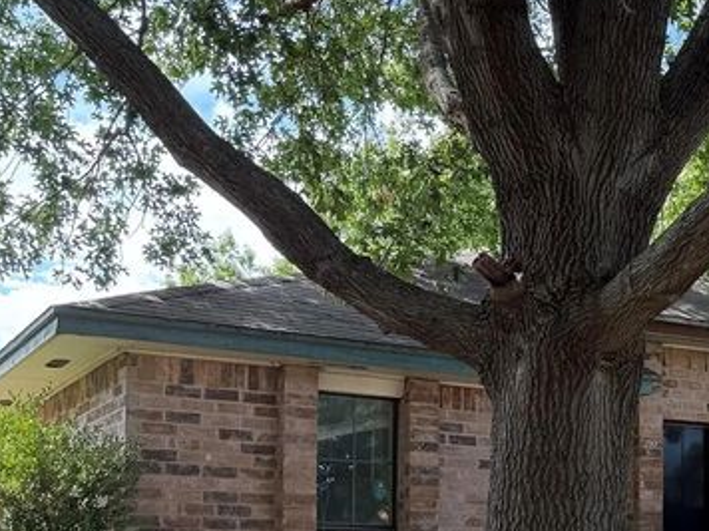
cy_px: 531
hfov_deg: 26.3
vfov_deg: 20.6
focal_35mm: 69
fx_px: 1413
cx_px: 745
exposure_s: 1/584
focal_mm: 6.76
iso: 100
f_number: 1.78
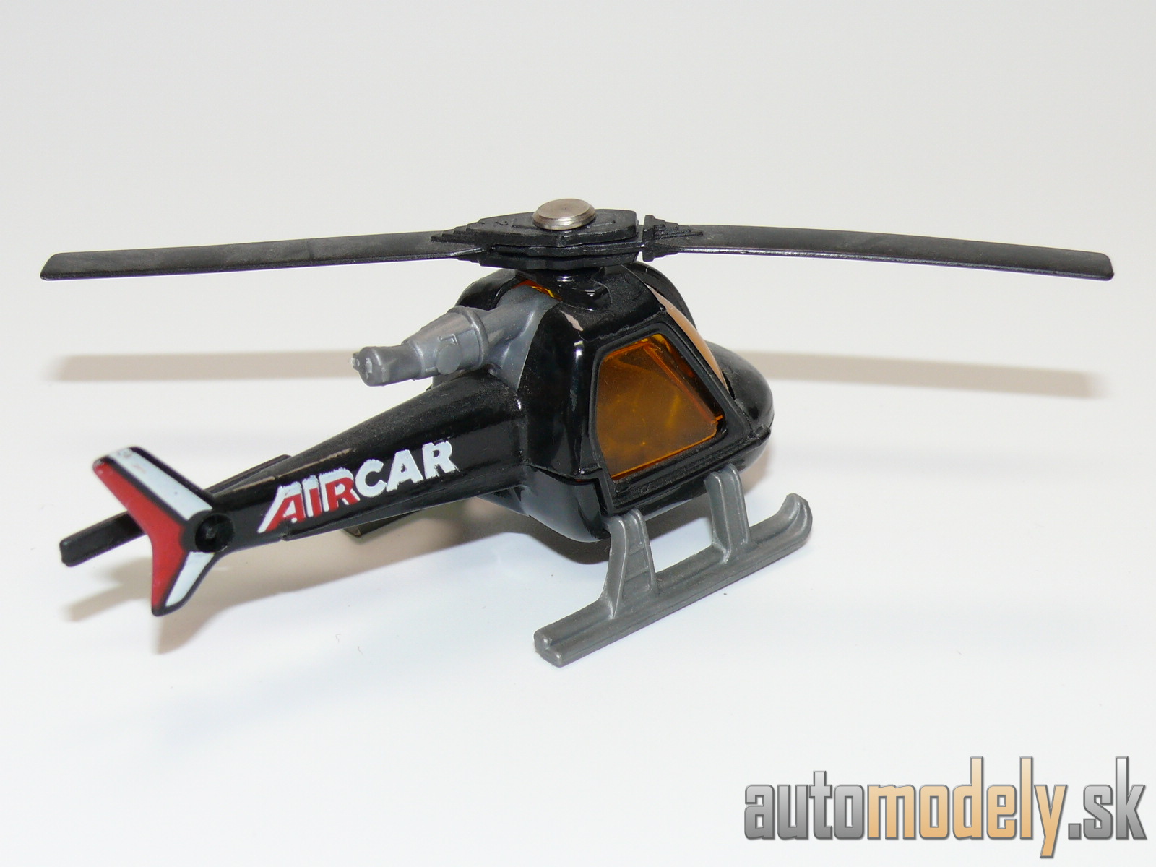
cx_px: 578
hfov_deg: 26.3
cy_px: 434
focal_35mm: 74
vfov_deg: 19.9
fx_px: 2471
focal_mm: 11.2
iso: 100
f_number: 4
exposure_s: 1/30
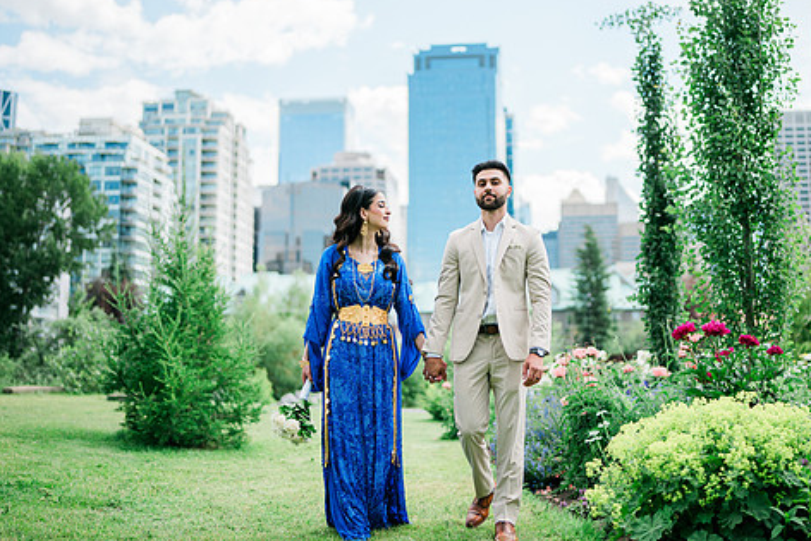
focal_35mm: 43
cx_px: 491
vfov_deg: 31.2
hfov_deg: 45.1
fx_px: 969
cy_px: 238
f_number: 1.2
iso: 125
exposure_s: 1/4000
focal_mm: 35
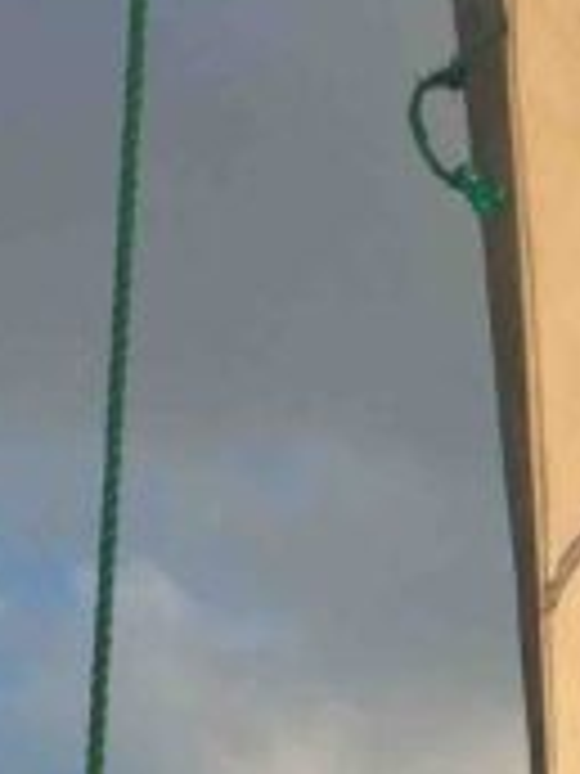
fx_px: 3865
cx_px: 616
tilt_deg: +9.0
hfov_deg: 8.5
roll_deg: +2.5
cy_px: 1328
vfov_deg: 10.8
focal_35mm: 173
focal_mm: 4.15
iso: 32
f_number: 2.2
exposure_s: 1/1172
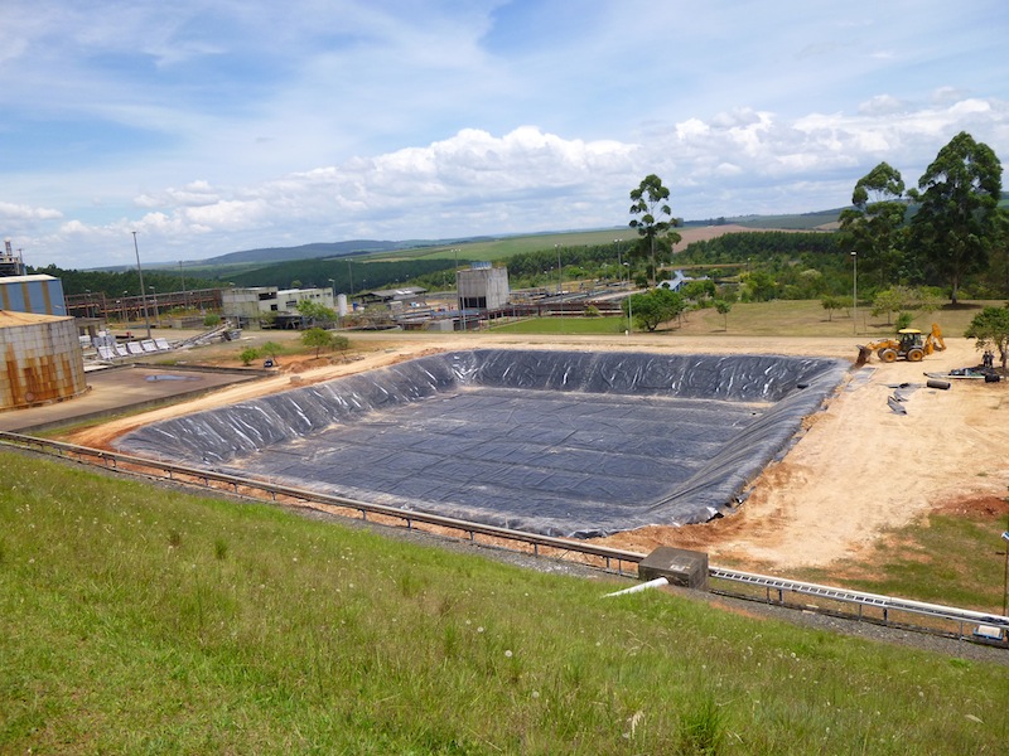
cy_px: 378
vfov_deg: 54.9
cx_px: 504
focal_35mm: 25
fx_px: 729
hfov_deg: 69.4
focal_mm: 4.5
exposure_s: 1/160
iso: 100
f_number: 9
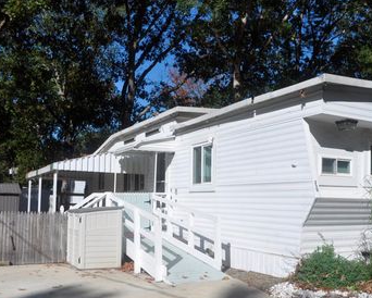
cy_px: 174
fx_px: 408
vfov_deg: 40.0
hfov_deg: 49.0
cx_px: 206
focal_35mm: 37
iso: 400
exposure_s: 1/4000
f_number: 5
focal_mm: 18
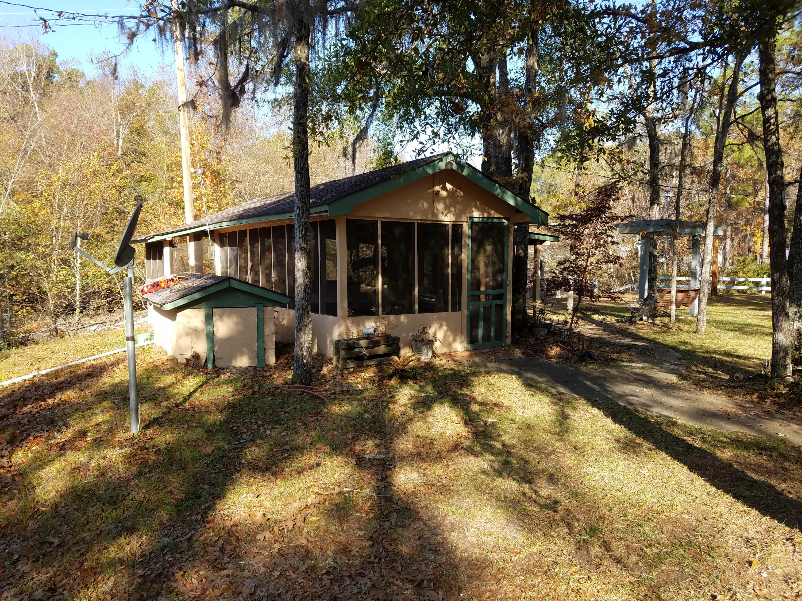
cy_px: 300
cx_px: 401
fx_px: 602
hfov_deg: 67.3
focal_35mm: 26
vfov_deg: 53.1
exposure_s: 1/684
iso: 50
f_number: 1.7
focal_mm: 4.2
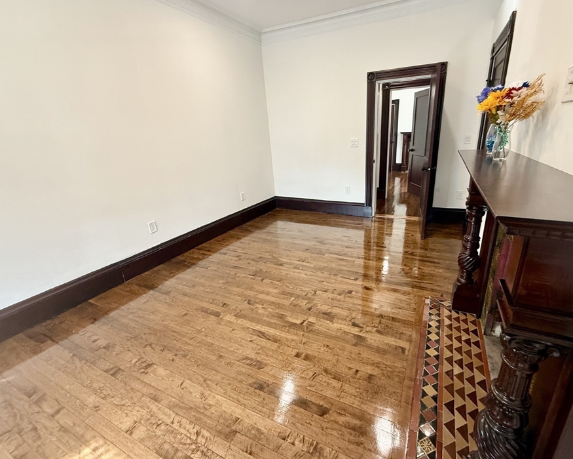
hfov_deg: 92.9
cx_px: 313
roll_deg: +3.7
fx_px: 271
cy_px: 222
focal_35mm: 16
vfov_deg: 80.4
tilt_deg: -16.1
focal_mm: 2.22
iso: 200
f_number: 2.2
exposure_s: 1/60
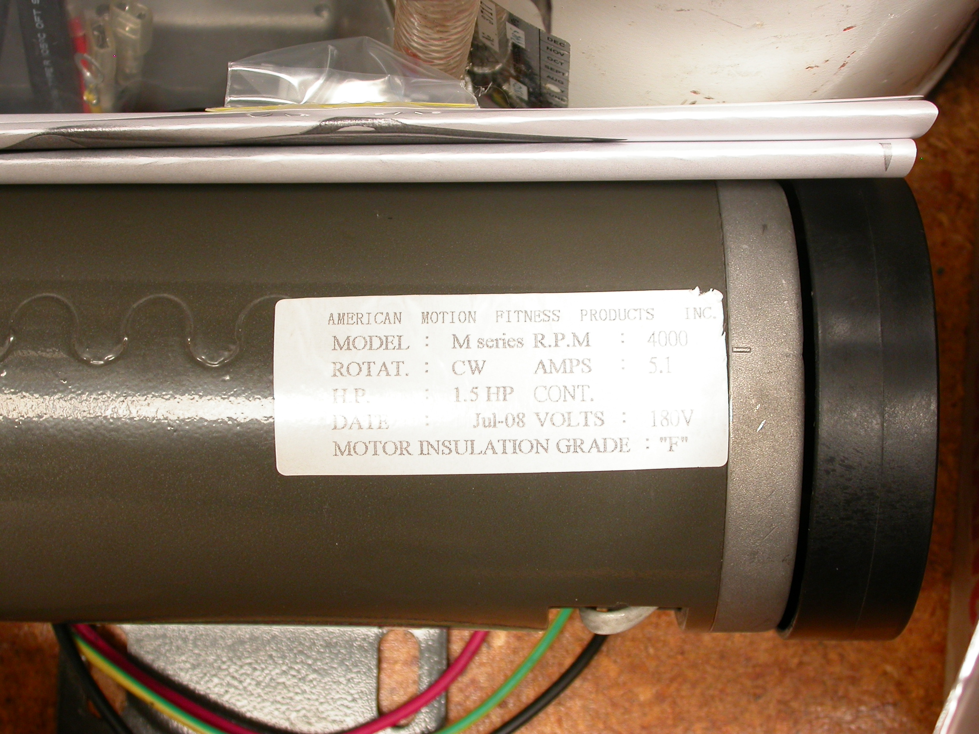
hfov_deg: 32.2
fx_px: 1697
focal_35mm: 60
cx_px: 490
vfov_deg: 24.4
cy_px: 367
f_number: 3.1
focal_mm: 12.6
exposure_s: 1/29.7
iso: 100
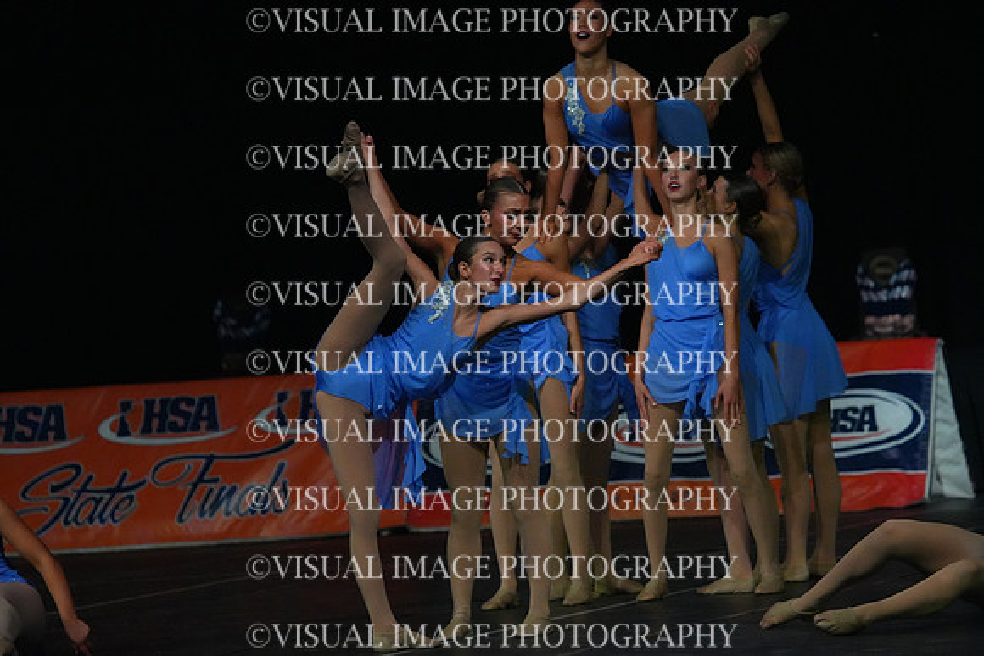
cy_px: 328
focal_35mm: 235
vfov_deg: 5.9
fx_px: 6425
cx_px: 492
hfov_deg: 8.8
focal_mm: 235
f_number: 5
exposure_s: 1/1000
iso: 12800
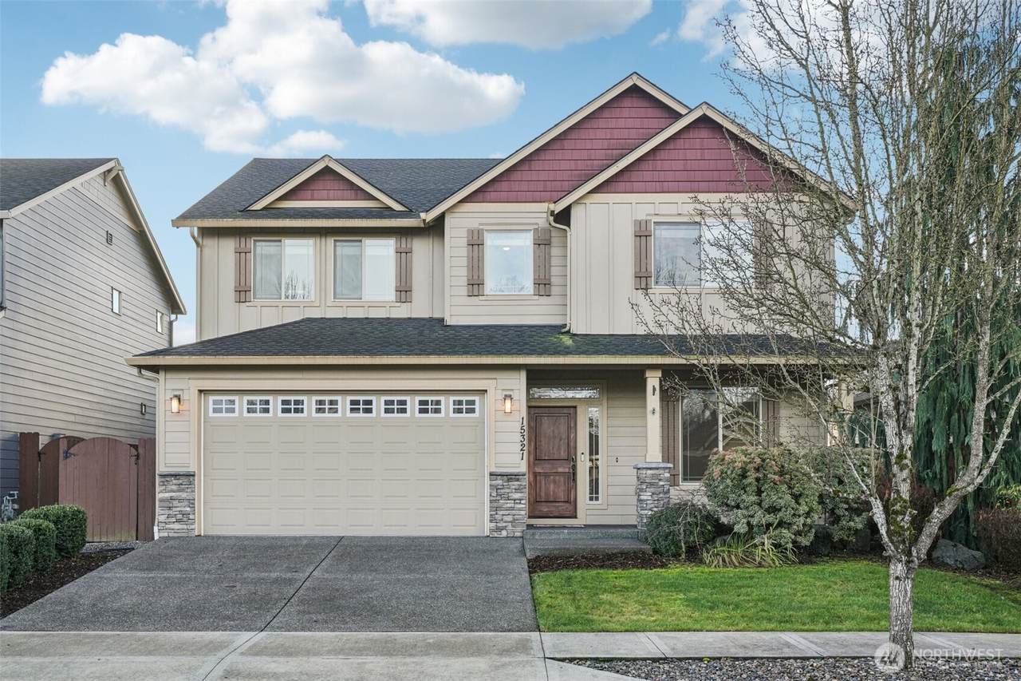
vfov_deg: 37.8
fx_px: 992
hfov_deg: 54.4
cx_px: 510
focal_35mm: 35
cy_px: 340
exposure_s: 1/60
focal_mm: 35
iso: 400
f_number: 8
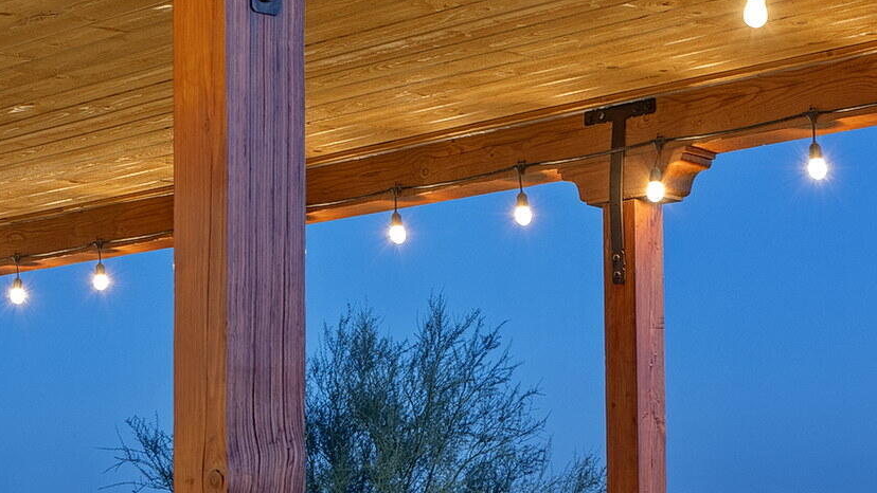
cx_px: 852
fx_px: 1977
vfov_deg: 13.9
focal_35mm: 85
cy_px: 532
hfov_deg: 24.0
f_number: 7.1
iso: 100
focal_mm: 24
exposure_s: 4
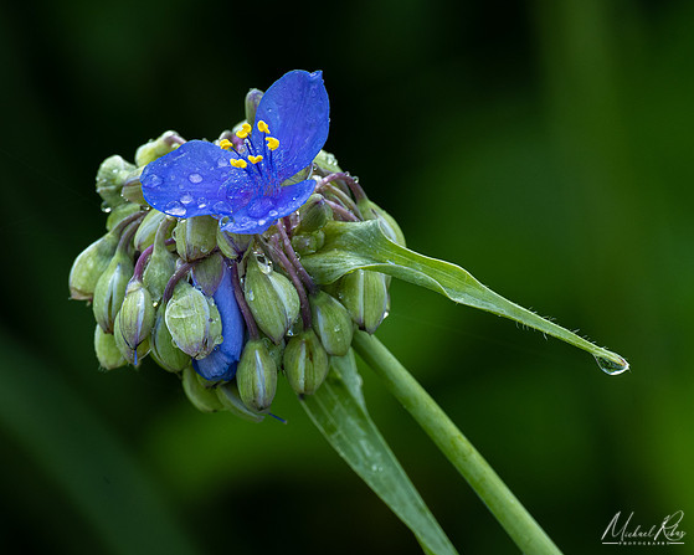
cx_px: 372
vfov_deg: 3.8
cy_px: 277
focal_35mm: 408
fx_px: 8379
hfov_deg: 4.7
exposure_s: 1/40
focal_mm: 240
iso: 400
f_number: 11
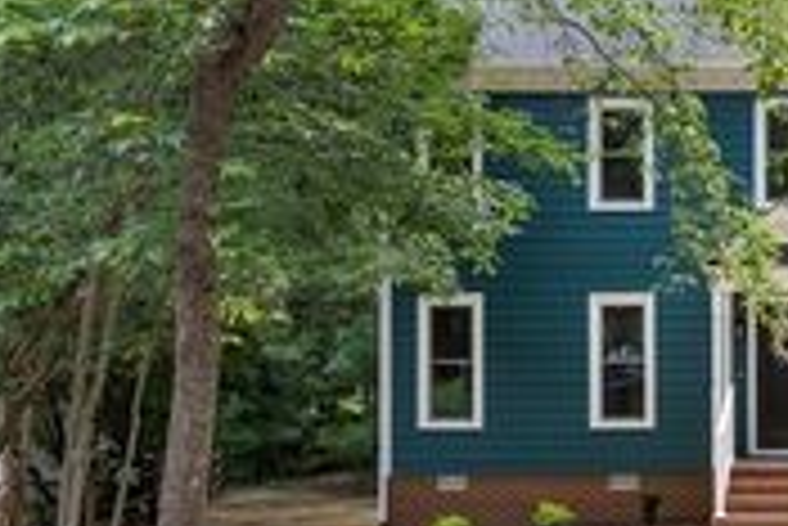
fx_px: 1249
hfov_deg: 30.9
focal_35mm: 57
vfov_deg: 23.8
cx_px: 887
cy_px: 335
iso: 640
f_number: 8
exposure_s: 1/80
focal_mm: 20
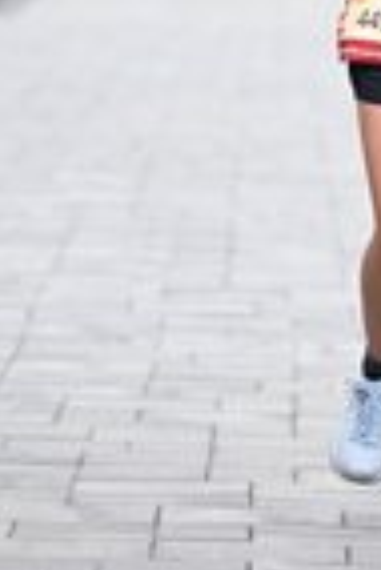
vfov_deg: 4.4
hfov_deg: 3.0
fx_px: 7379
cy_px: -253
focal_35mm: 466
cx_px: 531
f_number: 2.8
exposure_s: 1/2000
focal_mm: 120
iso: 640
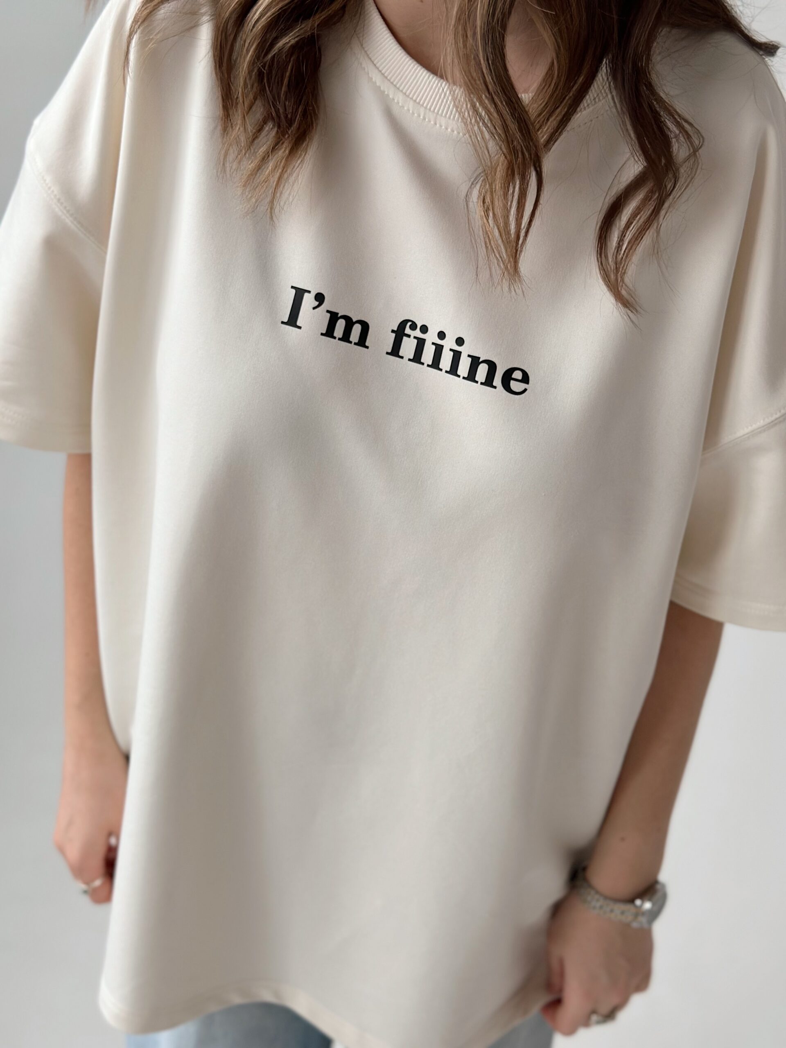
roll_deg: -2.5
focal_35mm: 48
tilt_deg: -29.7
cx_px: 393
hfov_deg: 30.3
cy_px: 524
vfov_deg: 39.7
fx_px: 1453
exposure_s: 1/516
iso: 80
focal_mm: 6.86
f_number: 1.78
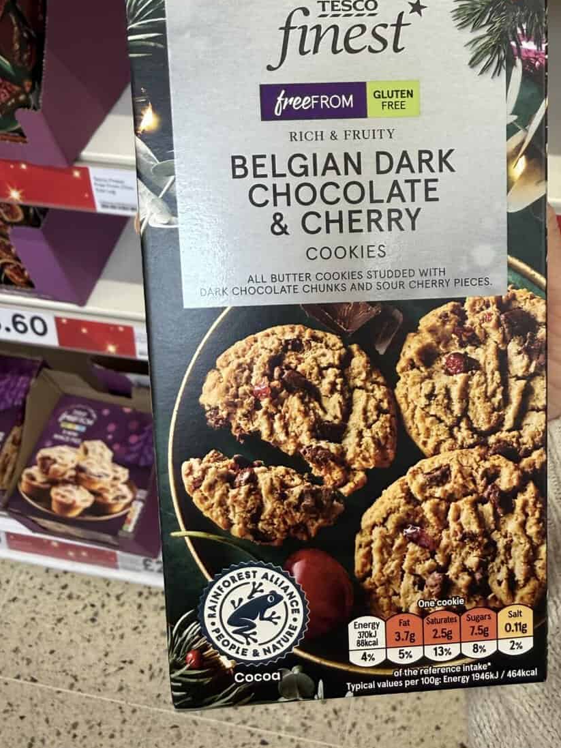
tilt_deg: -52.9
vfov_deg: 52.5
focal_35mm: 35
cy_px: 333
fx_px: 756
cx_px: 376
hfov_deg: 40.2
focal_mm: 2.22
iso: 160
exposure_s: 1/100
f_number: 2.2
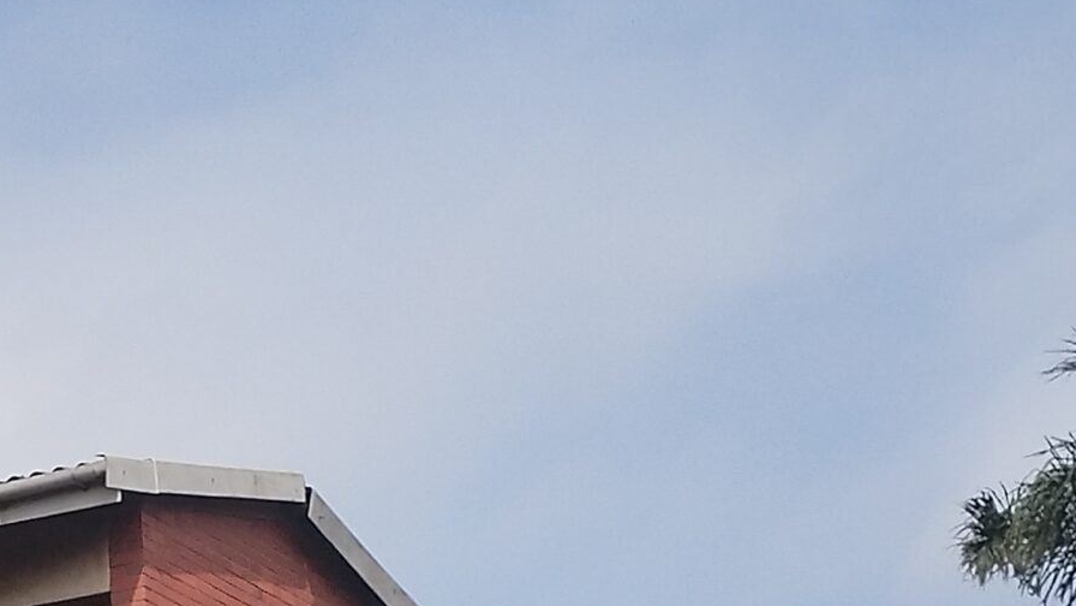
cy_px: 931
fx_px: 3195
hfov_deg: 18.1
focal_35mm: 112
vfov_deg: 10.4
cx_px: -219
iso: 100
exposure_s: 1/2021
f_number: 1.8
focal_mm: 4.25
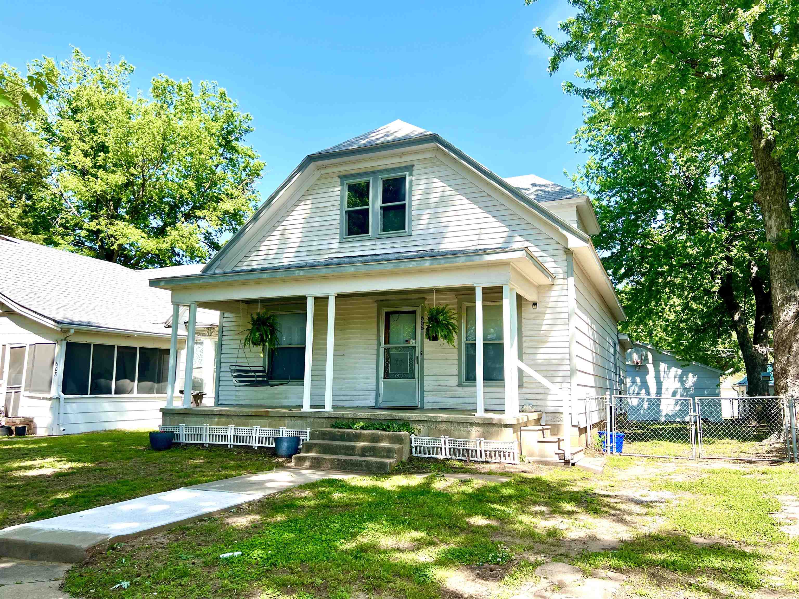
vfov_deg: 53.1
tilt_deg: +7.6
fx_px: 600
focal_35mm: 26
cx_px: 400
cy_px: 300
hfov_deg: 67.3
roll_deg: -1.0
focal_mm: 5.7
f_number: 1.5
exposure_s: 1/2045
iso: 50
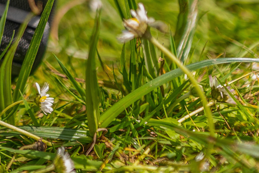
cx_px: -146
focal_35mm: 120
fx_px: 863
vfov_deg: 10.0
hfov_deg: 15.5
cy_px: -237
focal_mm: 24
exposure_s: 1/125
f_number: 1.8
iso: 100
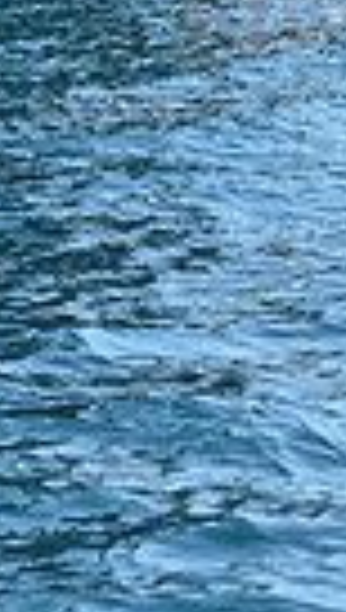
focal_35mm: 335
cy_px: -670
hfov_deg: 3.6
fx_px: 5437
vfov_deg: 6.2
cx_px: -56
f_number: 5.6
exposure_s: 1/1000
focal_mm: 75
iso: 320
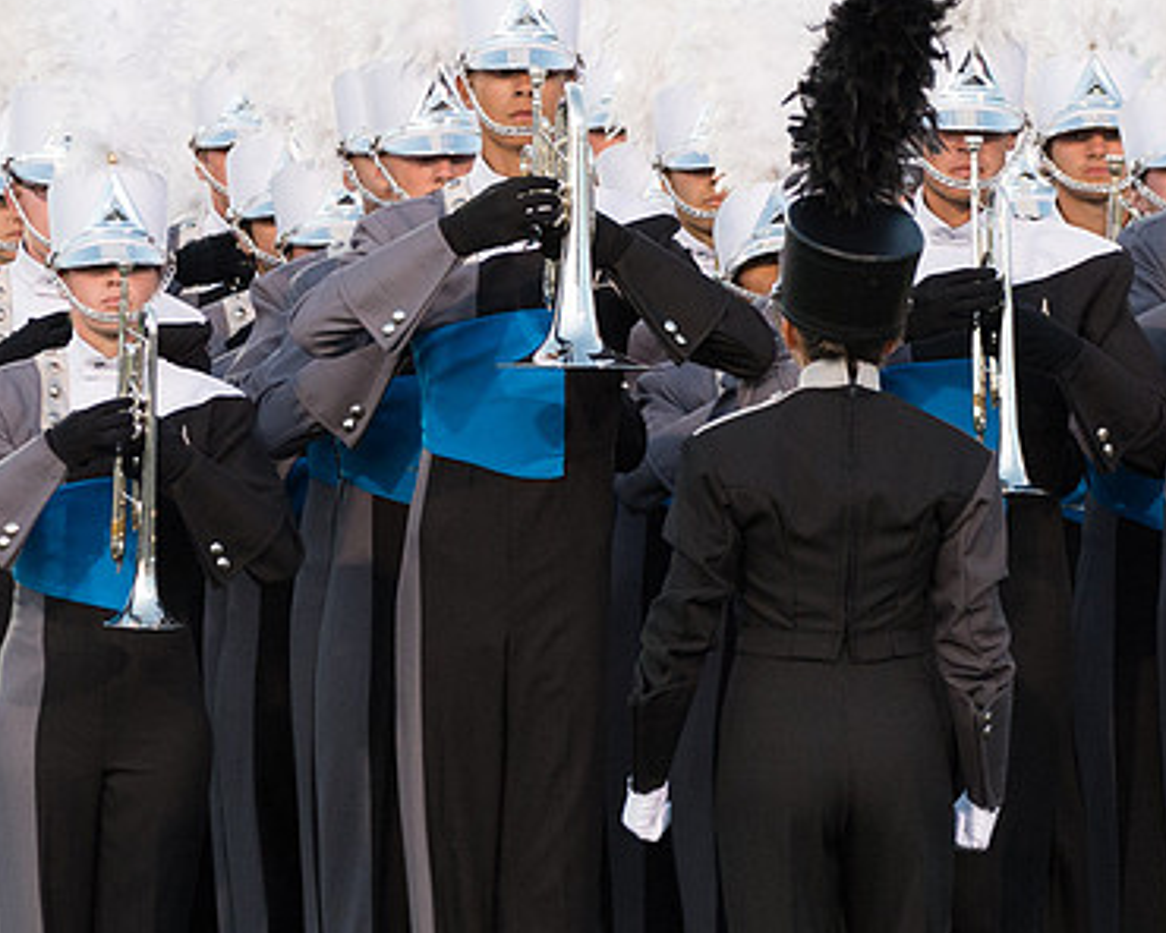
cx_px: 717
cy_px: 204
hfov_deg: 5.7
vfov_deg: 4.6
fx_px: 11733
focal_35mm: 340
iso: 2200
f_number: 4.8
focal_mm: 116
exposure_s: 1/200
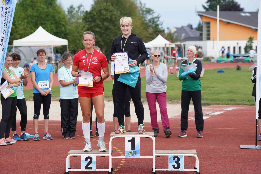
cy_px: 87
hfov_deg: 16.3
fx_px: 914
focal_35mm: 126
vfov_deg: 10.9
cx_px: 130
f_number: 5
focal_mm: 126
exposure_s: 1/400
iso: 200
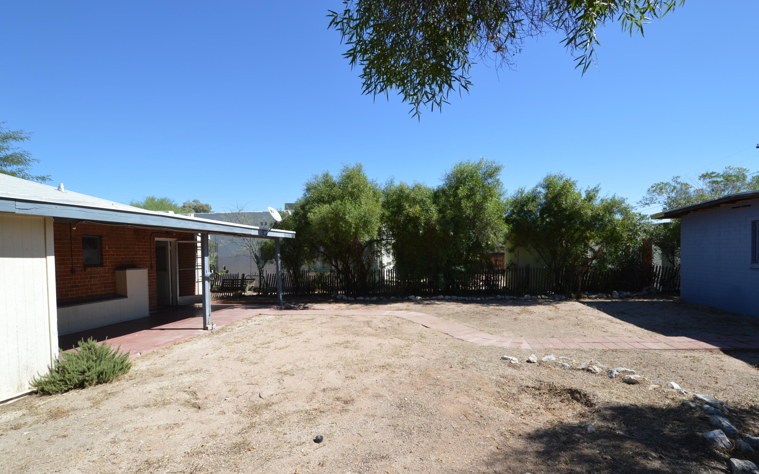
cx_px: 387
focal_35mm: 16
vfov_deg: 71.1
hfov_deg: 97.8
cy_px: 261
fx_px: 331
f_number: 7.1
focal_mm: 10
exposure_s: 1/200
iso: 100
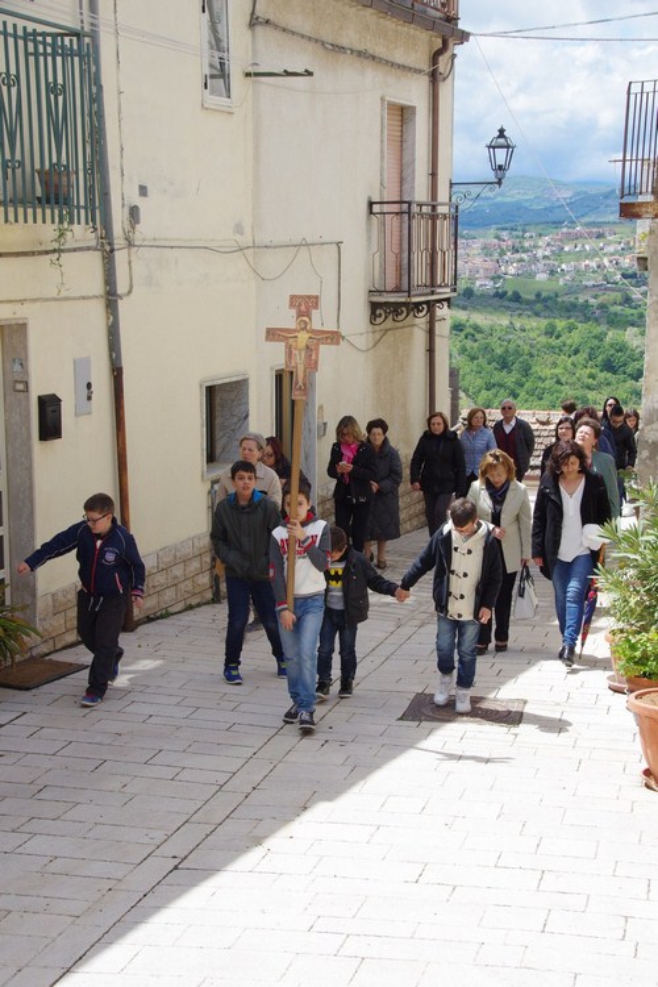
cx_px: 329
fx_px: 1508
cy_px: 494
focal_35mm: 55
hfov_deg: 24.6
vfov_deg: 36.2
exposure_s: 1/250
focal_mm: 37
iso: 500
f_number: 10
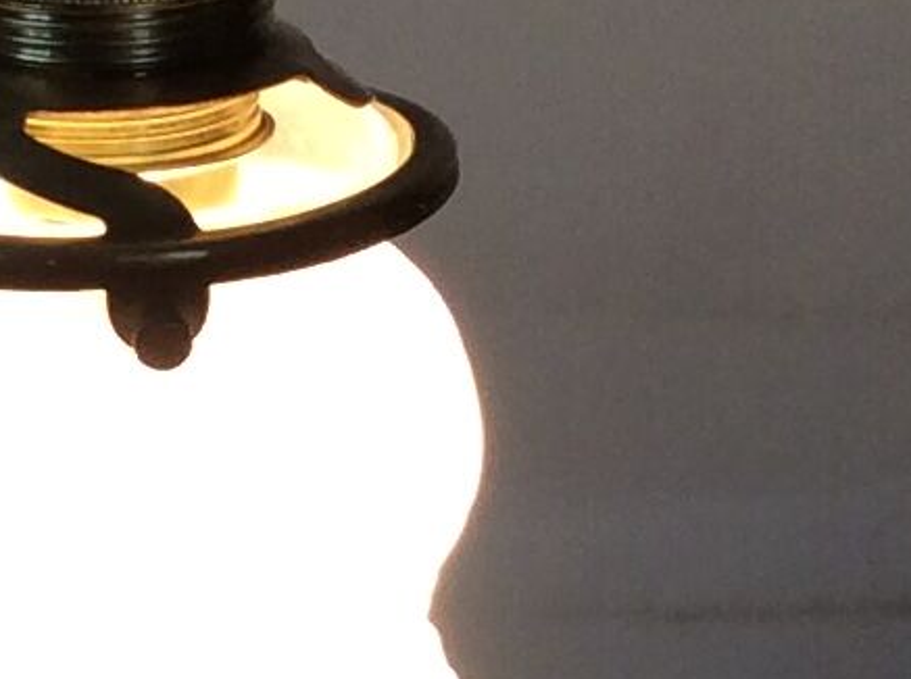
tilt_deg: -18.3
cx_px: 129
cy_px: 173
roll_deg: +2.5
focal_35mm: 190
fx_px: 4991
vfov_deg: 7.8
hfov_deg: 10.4
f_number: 2.4
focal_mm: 3.3
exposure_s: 1/100
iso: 50
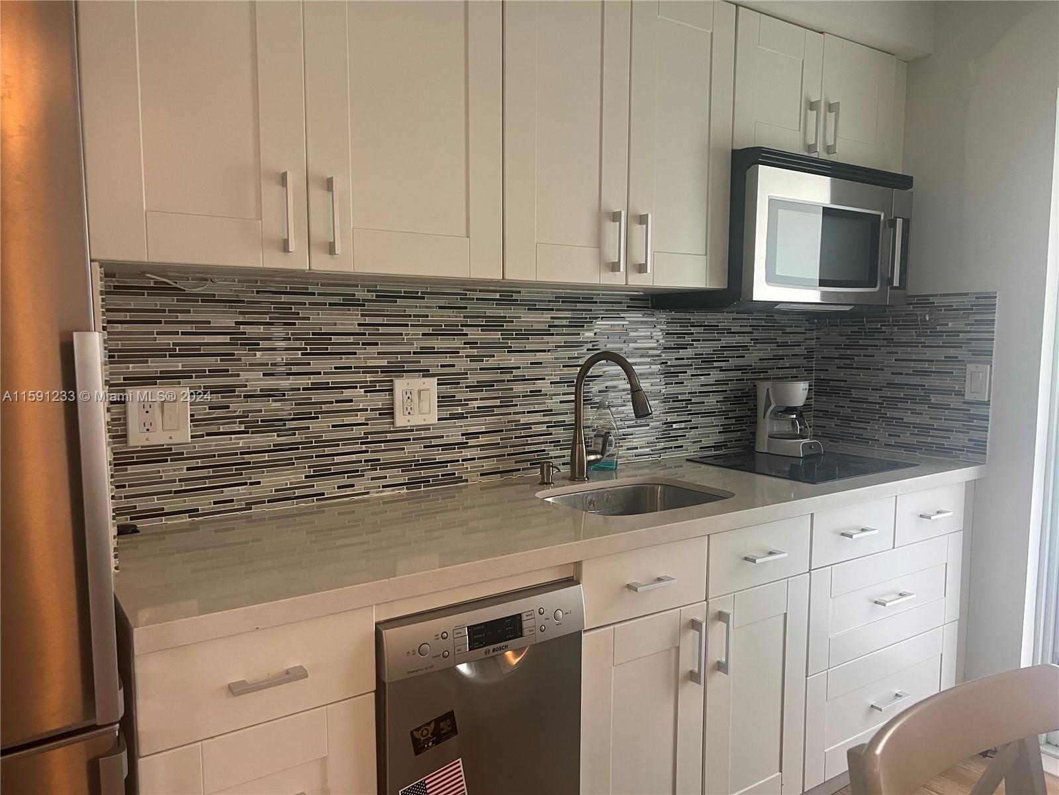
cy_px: 398
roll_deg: -0.4
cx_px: 530
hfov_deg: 67.3
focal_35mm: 26
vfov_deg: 53.1
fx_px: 795
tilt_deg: -6.9
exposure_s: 1/82
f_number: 1.5
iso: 125
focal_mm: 5.7
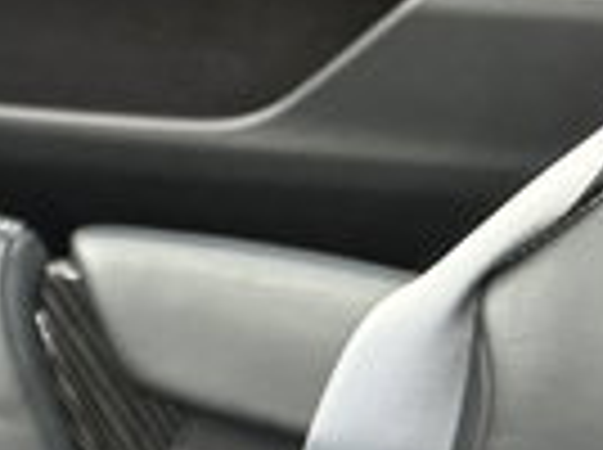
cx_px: -990
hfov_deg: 11.2
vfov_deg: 10.3
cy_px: 693
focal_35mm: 138
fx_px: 2400
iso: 640
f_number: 1.78
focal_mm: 6.86
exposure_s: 1/40
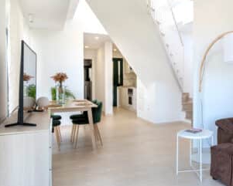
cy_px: 83
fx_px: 221
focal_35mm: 32
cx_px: 175
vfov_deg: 45.7
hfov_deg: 53.1
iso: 200
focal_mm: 14
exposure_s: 1/60
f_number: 9
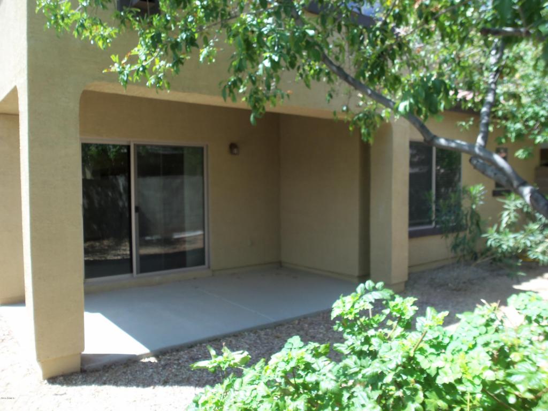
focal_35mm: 29
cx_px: 274
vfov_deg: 48.2
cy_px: 206
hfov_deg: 61.7
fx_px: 459
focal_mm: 5.2
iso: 80
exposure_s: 1/200
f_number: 3.4
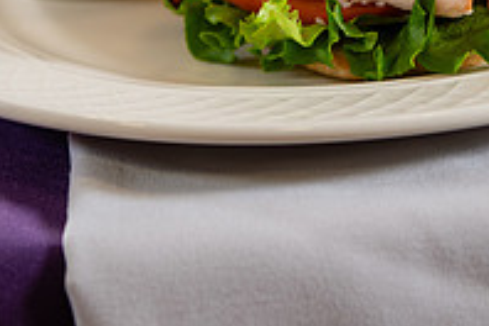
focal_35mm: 170
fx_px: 2309
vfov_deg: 8.0
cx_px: 240
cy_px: -105
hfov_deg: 12.1
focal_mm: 58
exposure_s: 1/160
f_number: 3.2
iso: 250
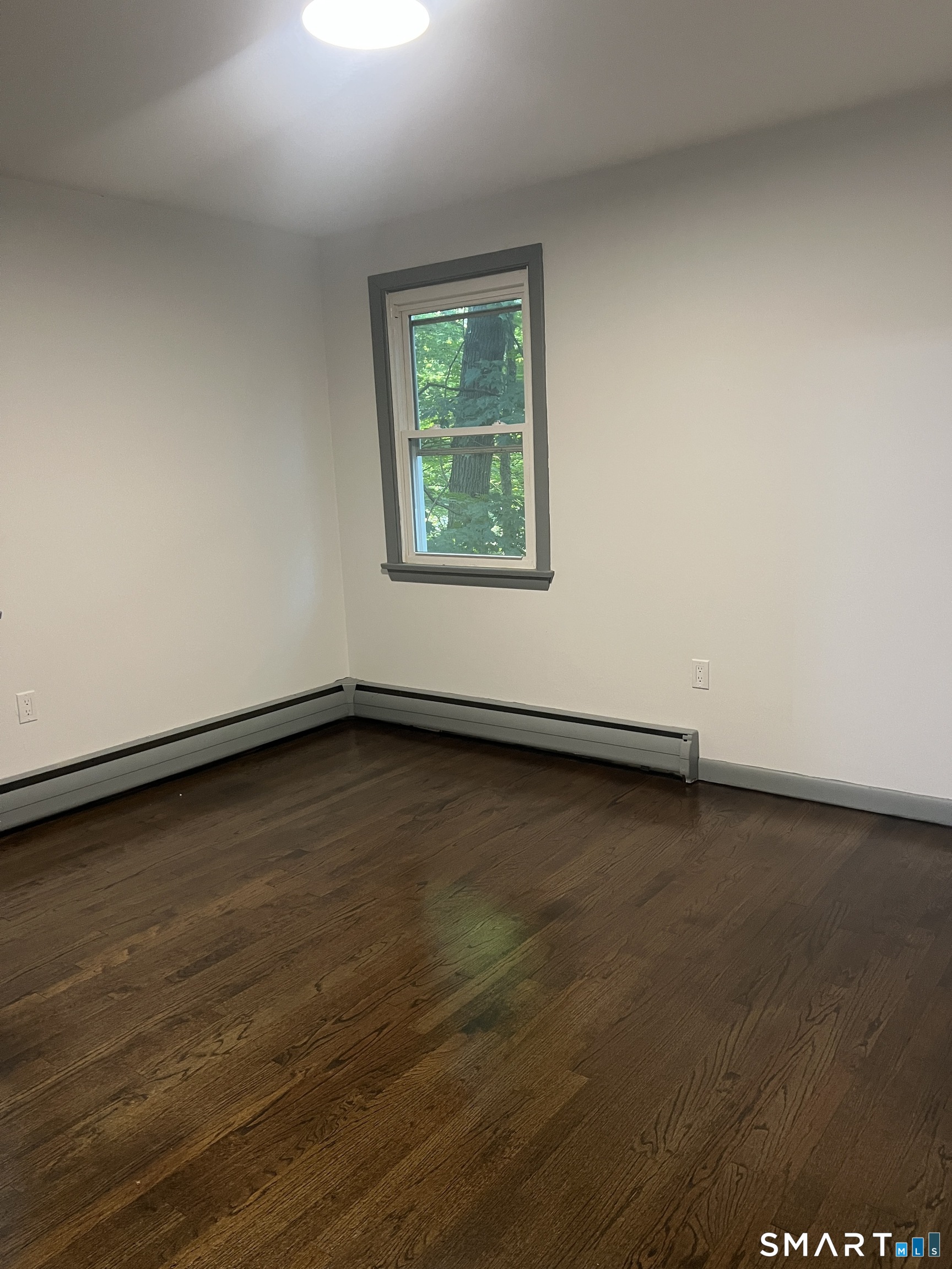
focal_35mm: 26
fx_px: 953
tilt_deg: -10.1
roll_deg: +1.0
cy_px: 634
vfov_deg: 67.3
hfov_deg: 53.1
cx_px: 476
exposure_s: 1/60
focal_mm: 5.7
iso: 400
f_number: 1.5
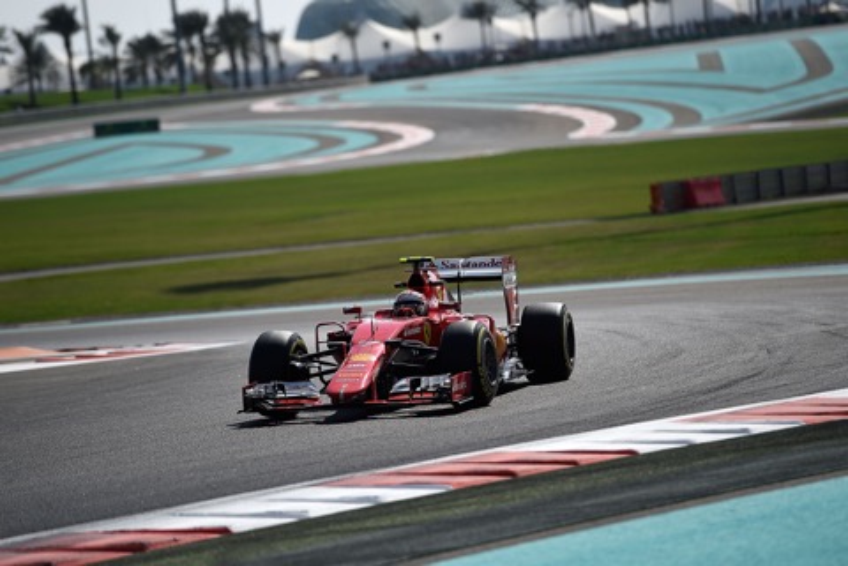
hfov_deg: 10.3
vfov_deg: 6.9
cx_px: 424
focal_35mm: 200
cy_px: 283
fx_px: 4711
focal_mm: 200
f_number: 3.2
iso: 100
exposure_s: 1/3200
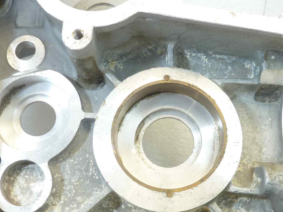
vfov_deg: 32.0
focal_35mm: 45
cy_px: 135
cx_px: 145
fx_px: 368
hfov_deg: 42.1
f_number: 3.3
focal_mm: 4.1
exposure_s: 1/15
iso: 80
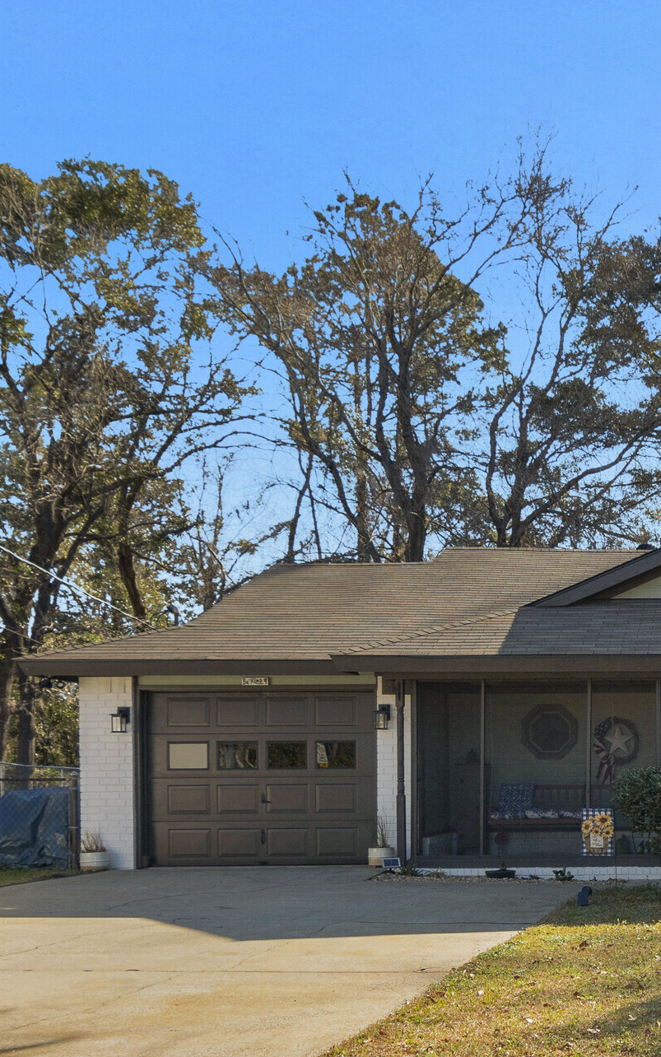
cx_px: 793
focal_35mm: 40
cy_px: 806
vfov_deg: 47.0
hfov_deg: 27.9
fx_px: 1159
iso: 250
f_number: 7.1
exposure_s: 1/250
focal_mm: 11
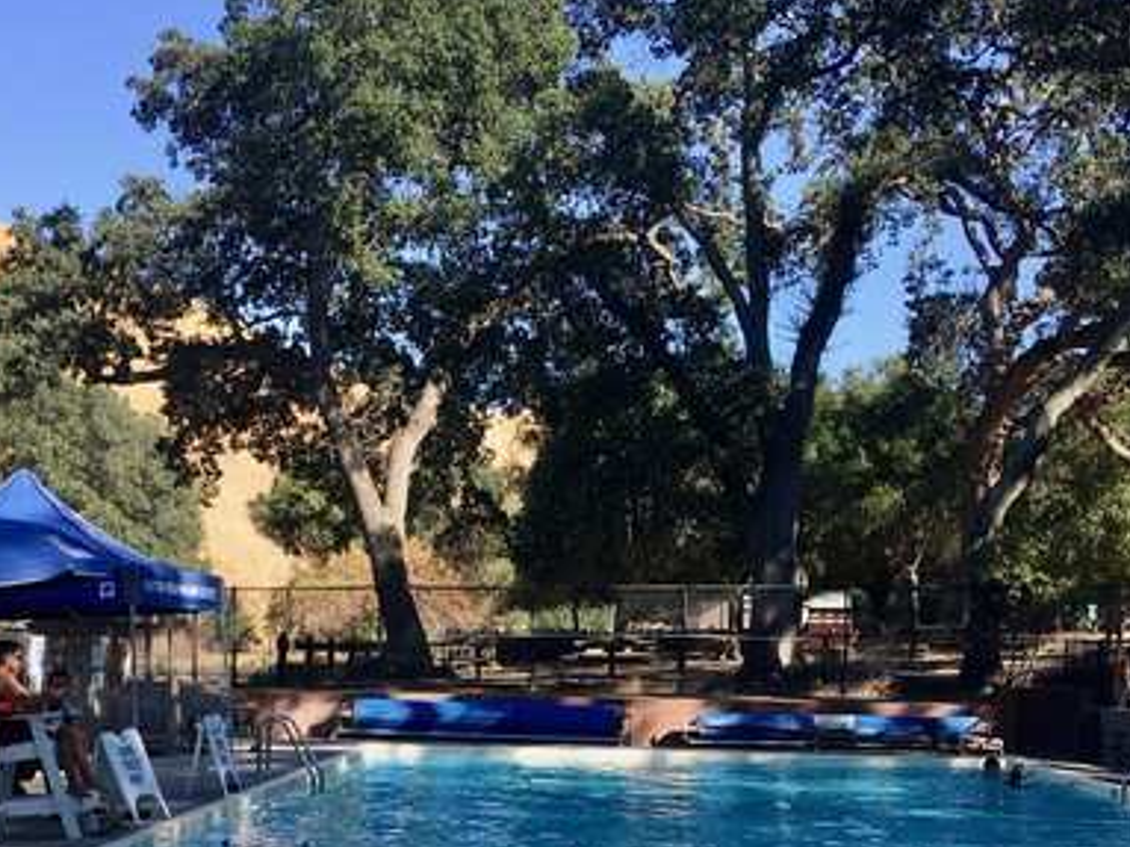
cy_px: 648
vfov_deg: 27.1
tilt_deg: -2.7
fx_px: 1730
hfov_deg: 36.1
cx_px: 478
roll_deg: -0.1
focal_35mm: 53
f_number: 2.2
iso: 25
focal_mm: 4.15
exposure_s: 1/553
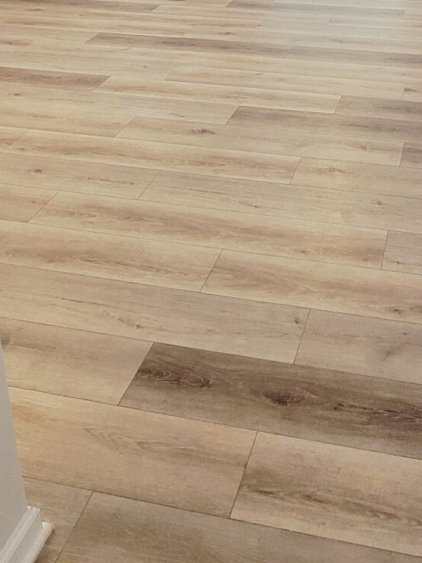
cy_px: -48
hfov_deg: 38.6
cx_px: 358
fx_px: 569
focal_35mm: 35
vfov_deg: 42.2
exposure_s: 1/60.2
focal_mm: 2.2
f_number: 2.2
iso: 320
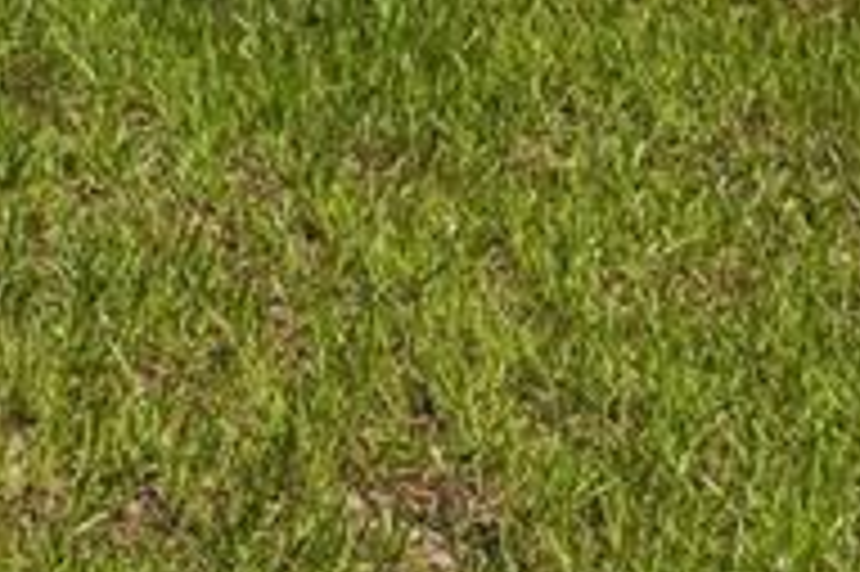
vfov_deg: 9.2
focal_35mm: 134
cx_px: -941
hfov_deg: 13.0
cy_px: -788
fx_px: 3198
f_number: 20
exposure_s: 1/60
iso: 100
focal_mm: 25
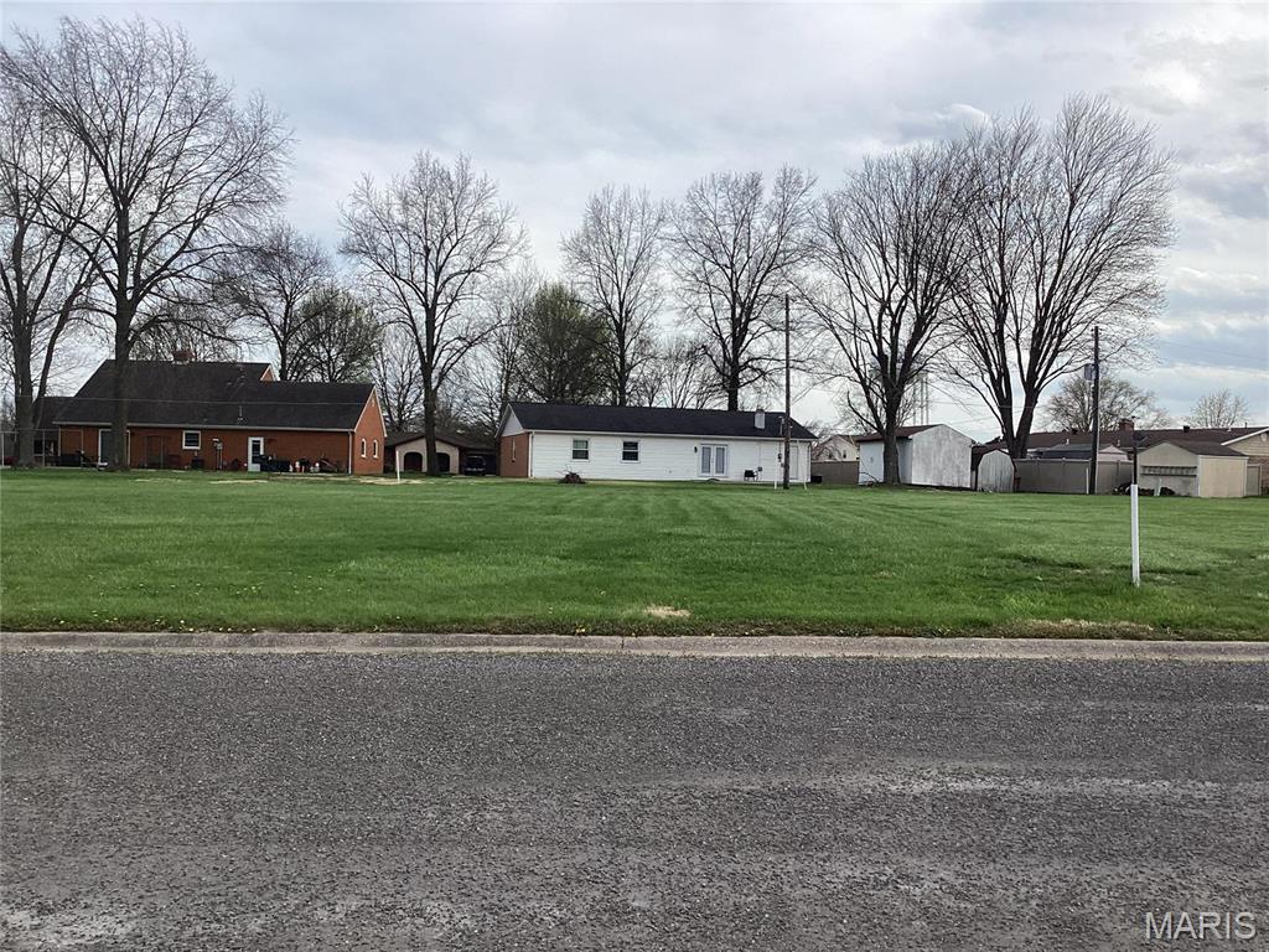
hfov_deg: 58.4
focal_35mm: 31
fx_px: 1136
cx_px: 634
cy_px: 476
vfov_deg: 45.4
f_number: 2.4
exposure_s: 1/741
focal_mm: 3.3
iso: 25
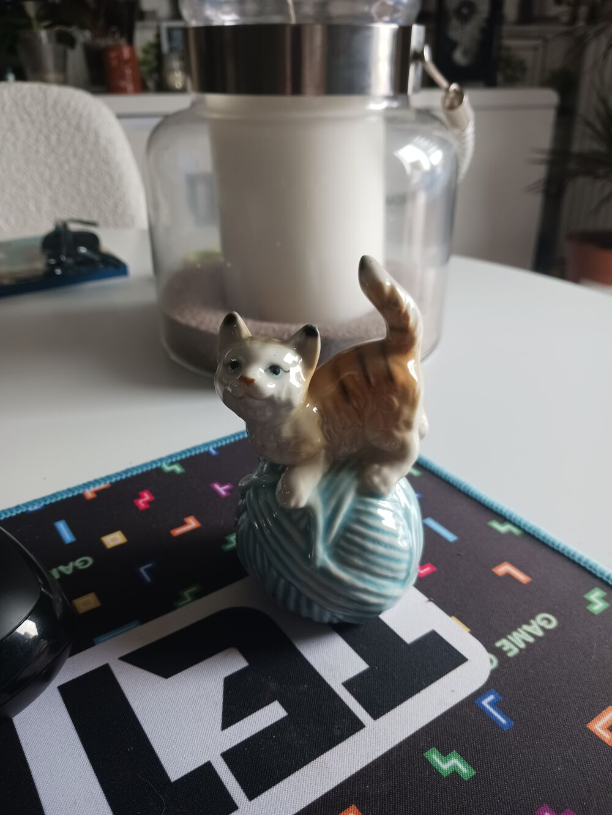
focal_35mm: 27
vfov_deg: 65.3
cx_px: 306
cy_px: 408
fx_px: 636
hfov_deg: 51.4
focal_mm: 4
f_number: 1.8
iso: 250
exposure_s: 1/33.3
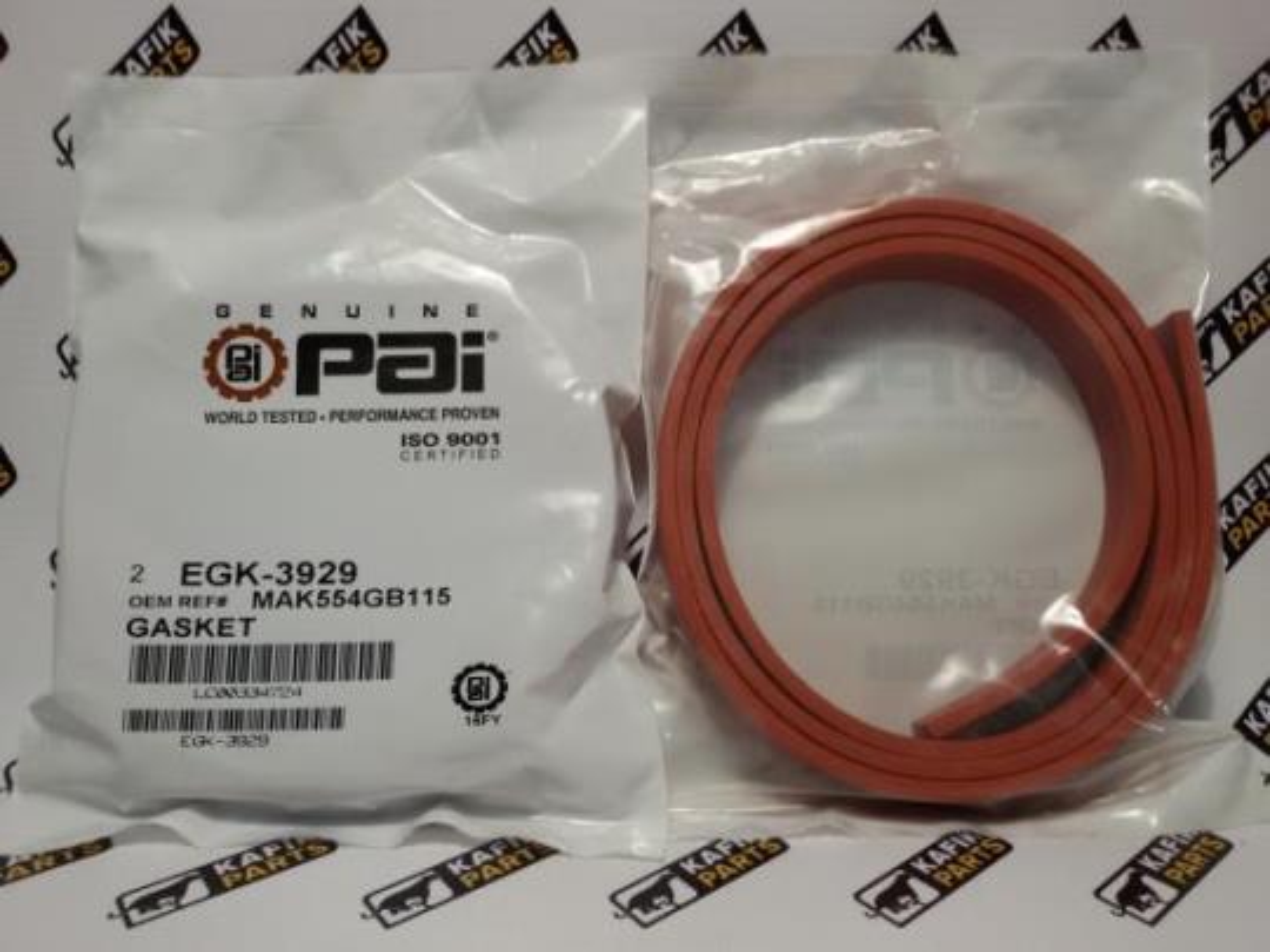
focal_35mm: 31
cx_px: 635
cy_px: 476
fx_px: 1137
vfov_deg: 45.4
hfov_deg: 58.4
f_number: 2.4
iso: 64
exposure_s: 1/33
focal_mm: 2.93
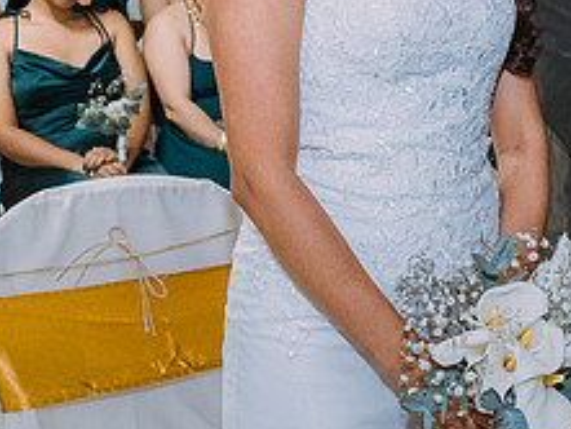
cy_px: 3
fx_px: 1469
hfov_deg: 21.7
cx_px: 469
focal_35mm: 89
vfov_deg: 16.3
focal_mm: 15
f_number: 2.8
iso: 2500
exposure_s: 1/200
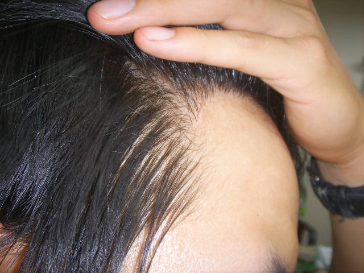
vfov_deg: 36.8
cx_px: 182
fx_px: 410
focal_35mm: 39
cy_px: 136
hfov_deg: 47.9
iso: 100
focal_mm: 6.6
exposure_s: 1/45
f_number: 3.5
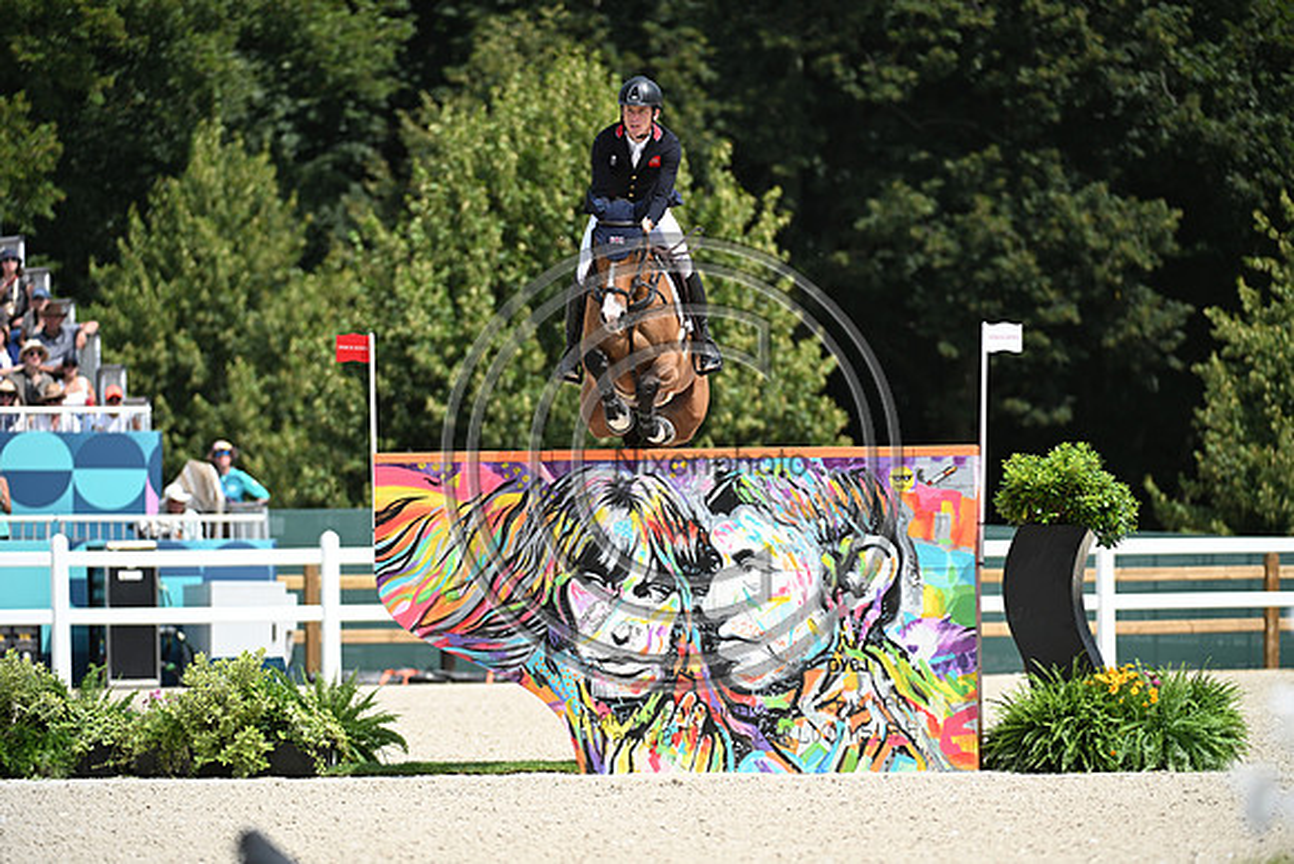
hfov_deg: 8.2
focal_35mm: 250
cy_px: 432
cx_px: 647
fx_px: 8988
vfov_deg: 5.5
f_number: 4.5
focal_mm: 250
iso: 200
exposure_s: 1/1250
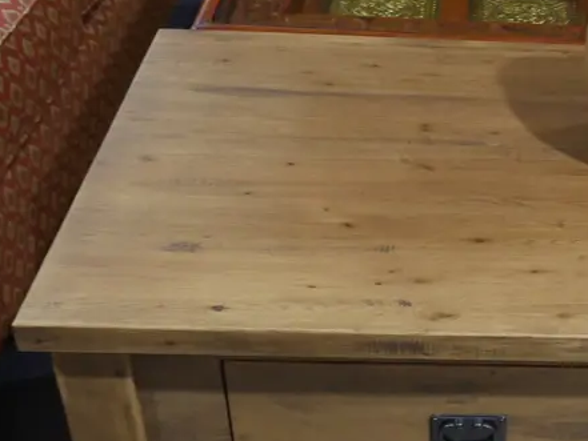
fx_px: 1342
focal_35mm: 79
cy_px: 493
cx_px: 604
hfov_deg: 23.5
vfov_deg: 18.0
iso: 640
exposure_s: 1/60
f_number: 5
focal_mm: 17
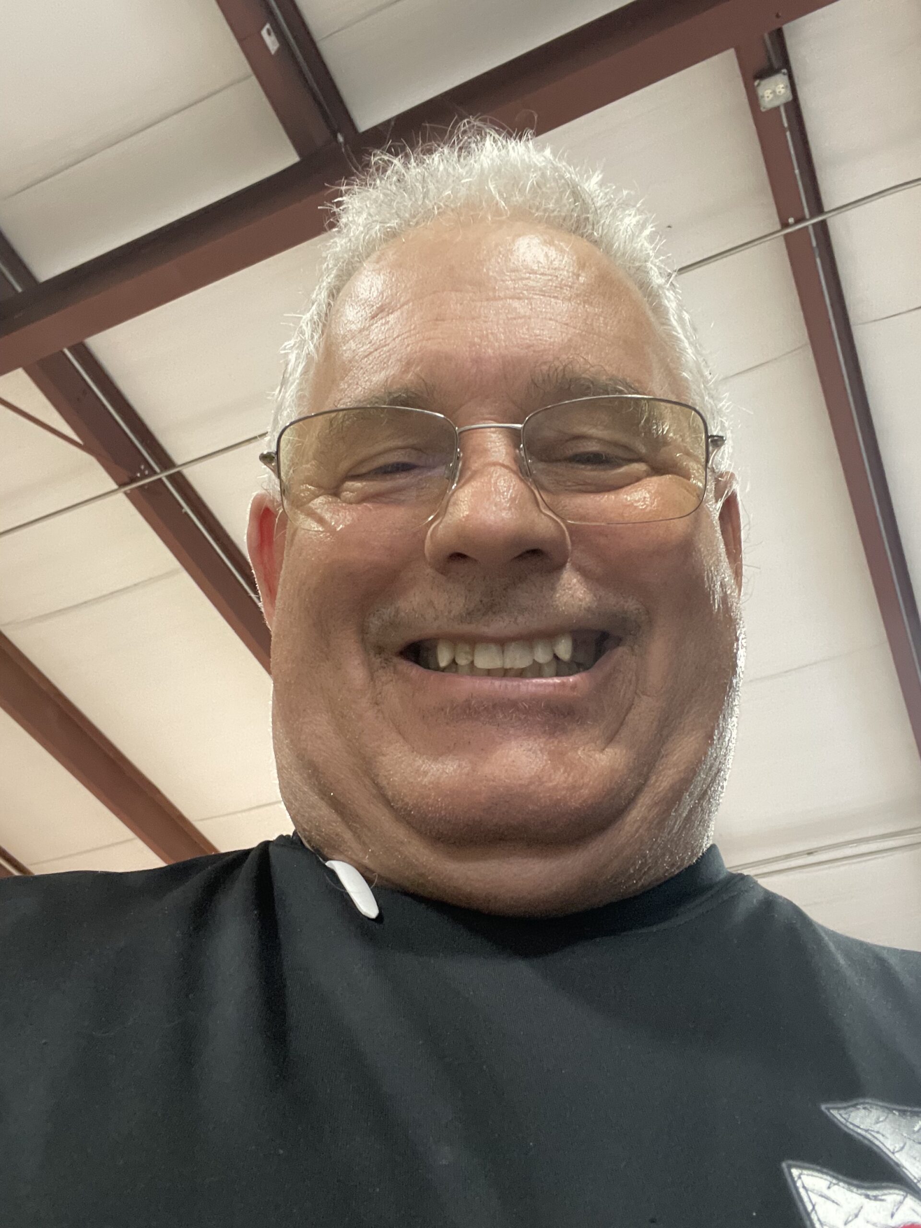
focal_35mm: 30
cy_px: 614
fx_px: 1064
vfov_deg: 60.0
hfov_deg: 46.8
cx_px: 460
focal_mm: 2.71
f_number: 2.2
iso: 640
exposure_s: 1/24
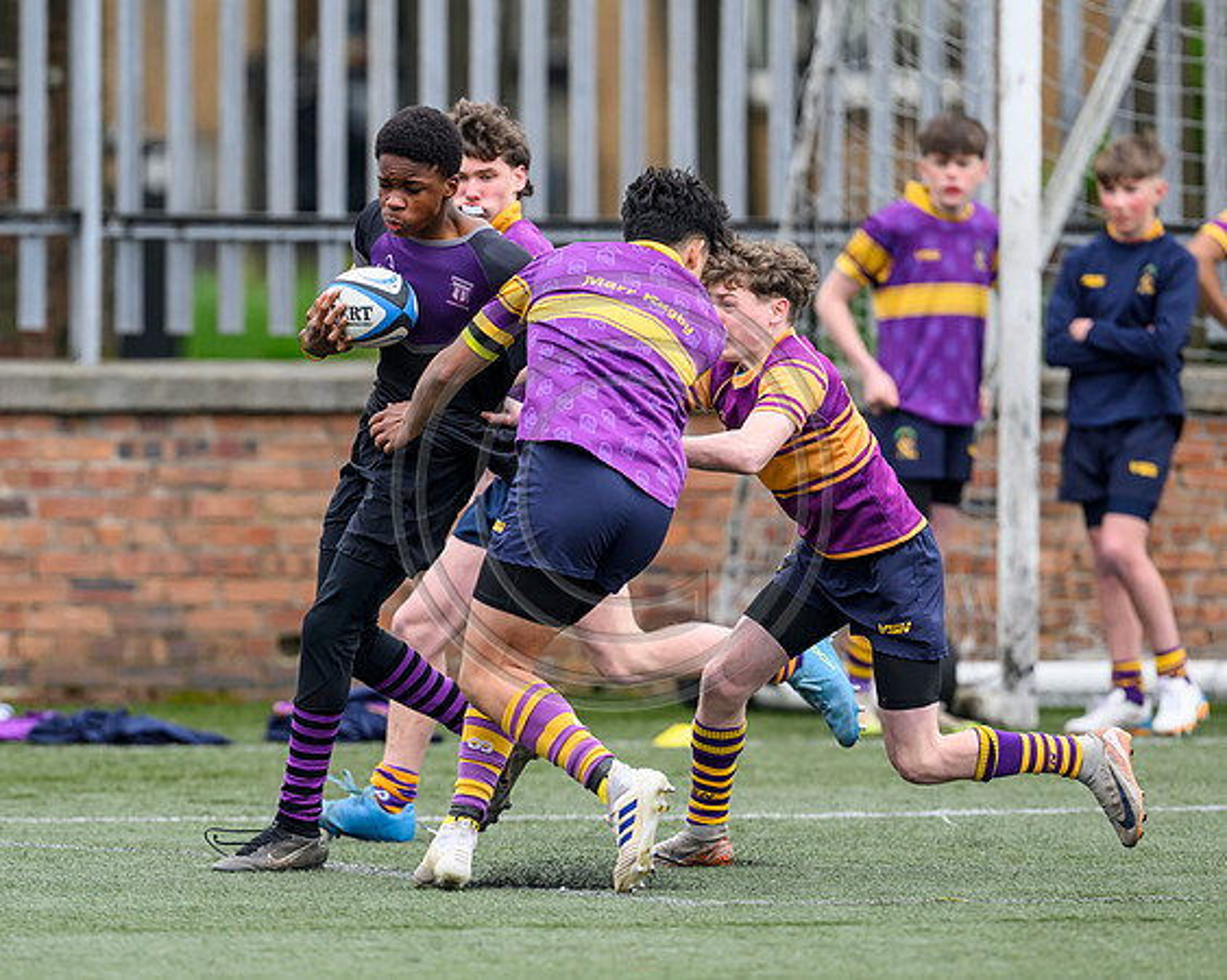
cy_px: 571
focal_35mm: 586
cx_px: 566
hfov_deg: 3.3
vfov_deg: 2.6
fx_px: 21289
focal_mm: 400
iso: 640
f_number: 3.5
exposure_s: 1/1600
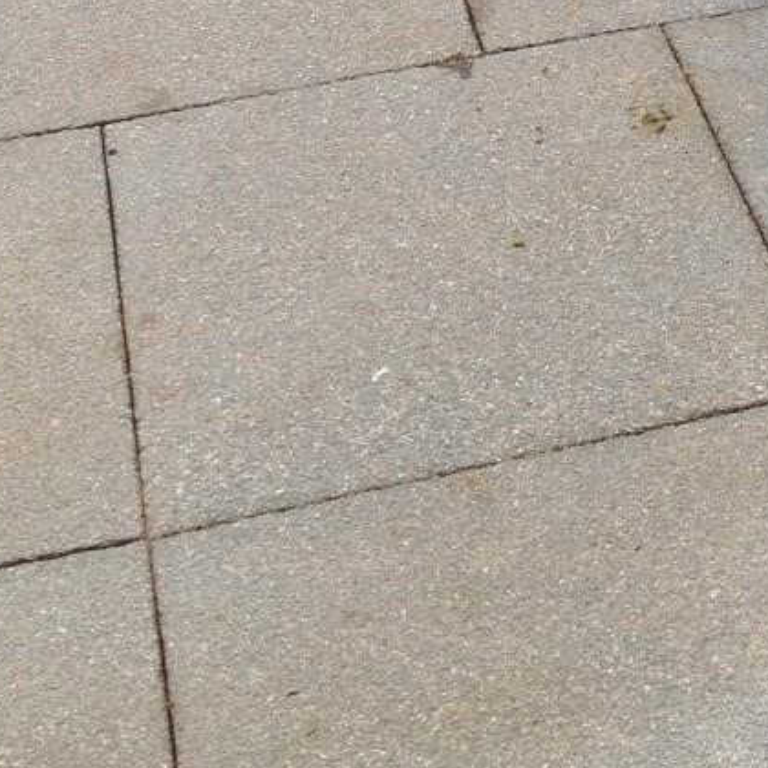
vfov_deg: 15.2
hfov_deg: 16.2
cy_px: -388
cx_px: 728
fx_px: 2661
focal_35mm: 106
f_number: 2.4
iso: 50
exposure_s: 1/1104
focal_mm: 4.28
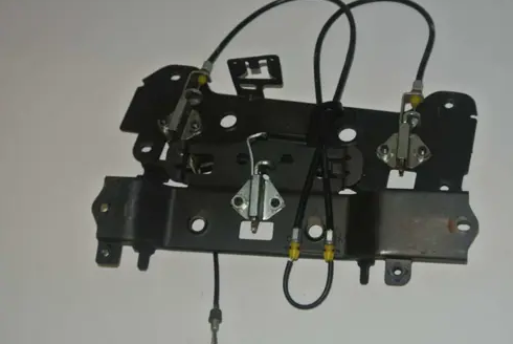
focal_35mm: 56
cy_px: 166
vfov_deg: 24.3
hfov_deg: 35.6
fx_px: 799
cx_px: 280
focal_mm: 18.9
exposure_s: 1/60
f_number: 4.8
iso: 200
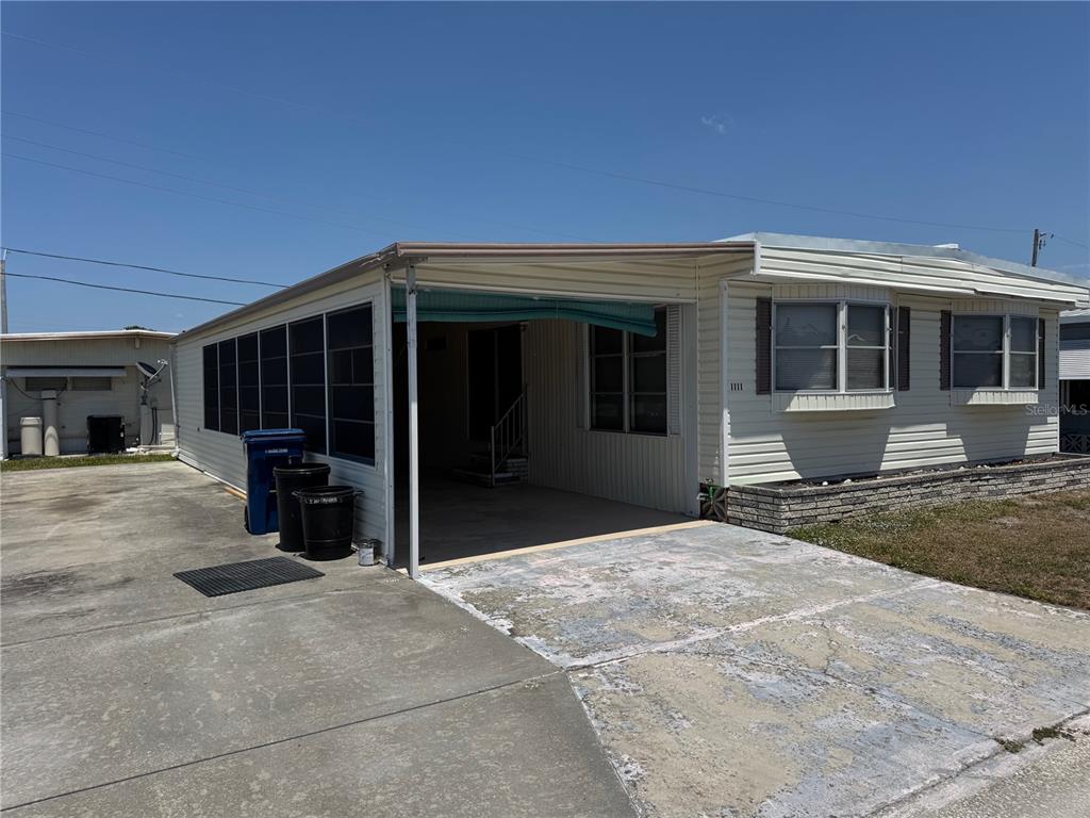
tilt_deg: -0.7
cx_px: 545
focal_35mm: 24
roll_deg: -0.2
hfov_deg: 71.6
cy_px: 409
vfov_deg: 56.8
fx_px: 756
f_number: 1.78
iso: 80
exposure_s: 1/9009
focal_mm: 6.76
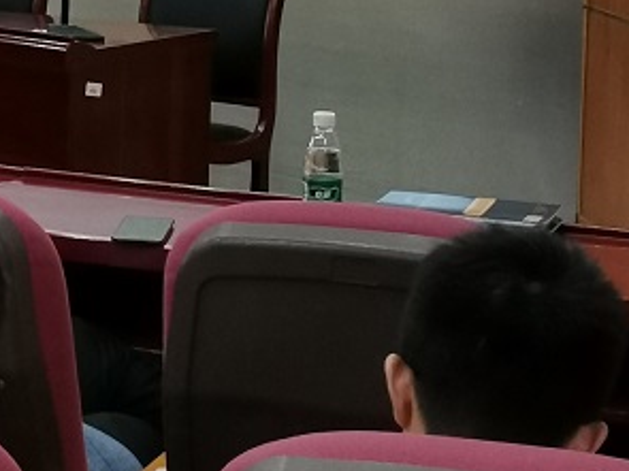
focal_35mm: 141
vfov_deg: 10.4
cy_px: -83
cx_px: -104
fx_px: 2561
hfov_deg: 13.6
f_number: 1.8
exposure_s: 1/100
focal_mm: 4.75
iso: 400
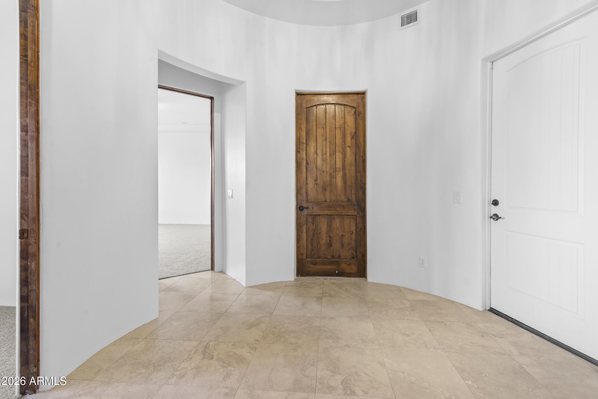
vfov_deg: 77.3
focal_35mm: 15
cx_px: 299
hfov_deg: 100.4
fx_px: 249
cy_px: 200
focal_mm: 10
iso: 100
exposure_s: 2
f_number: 10
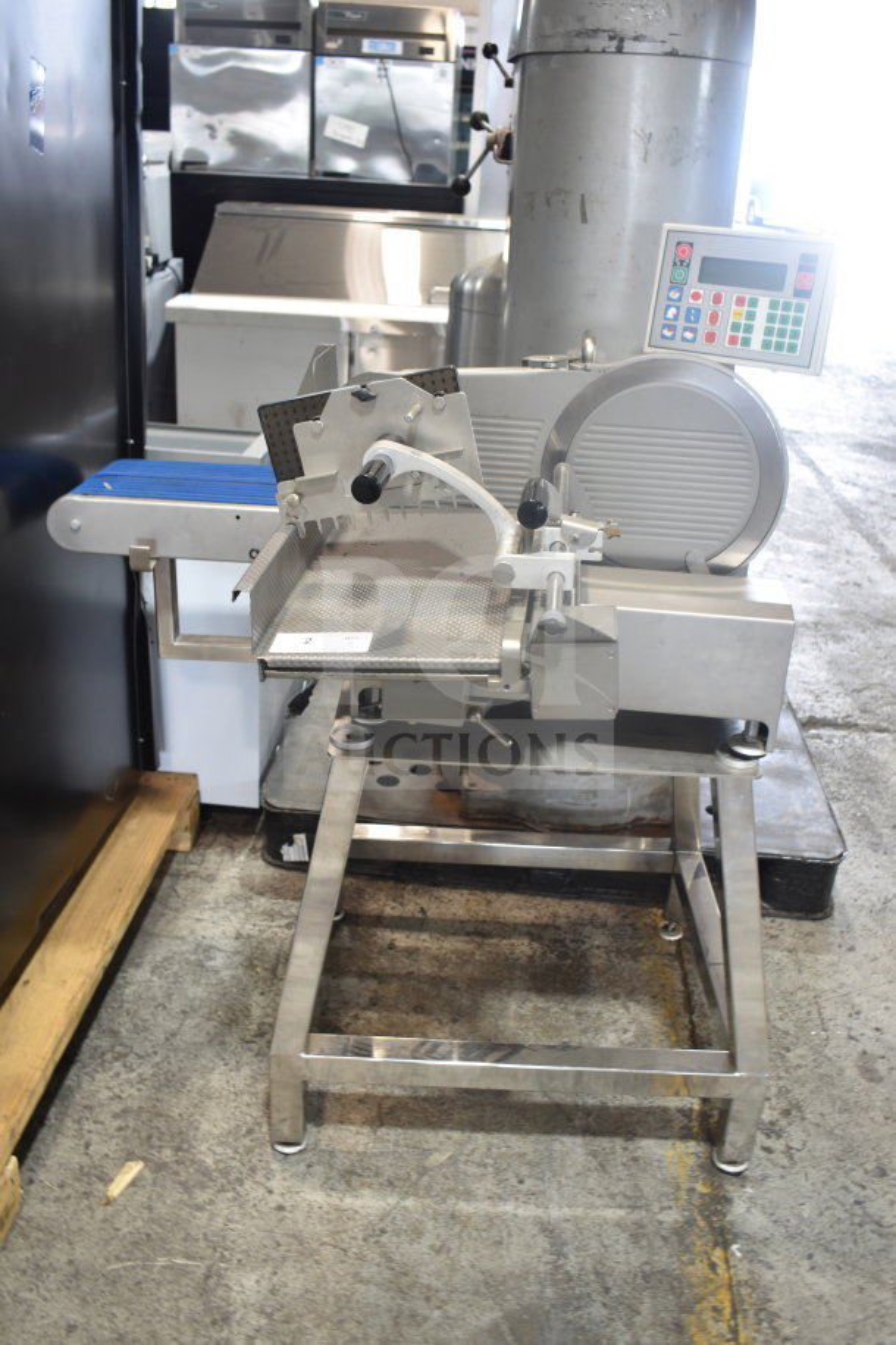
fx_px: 1176
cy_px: 672
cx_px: 448
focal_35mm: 32
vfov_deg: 59.5
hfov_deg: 41.7
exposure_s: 1/30
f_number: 3.8
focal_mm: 21
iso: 220
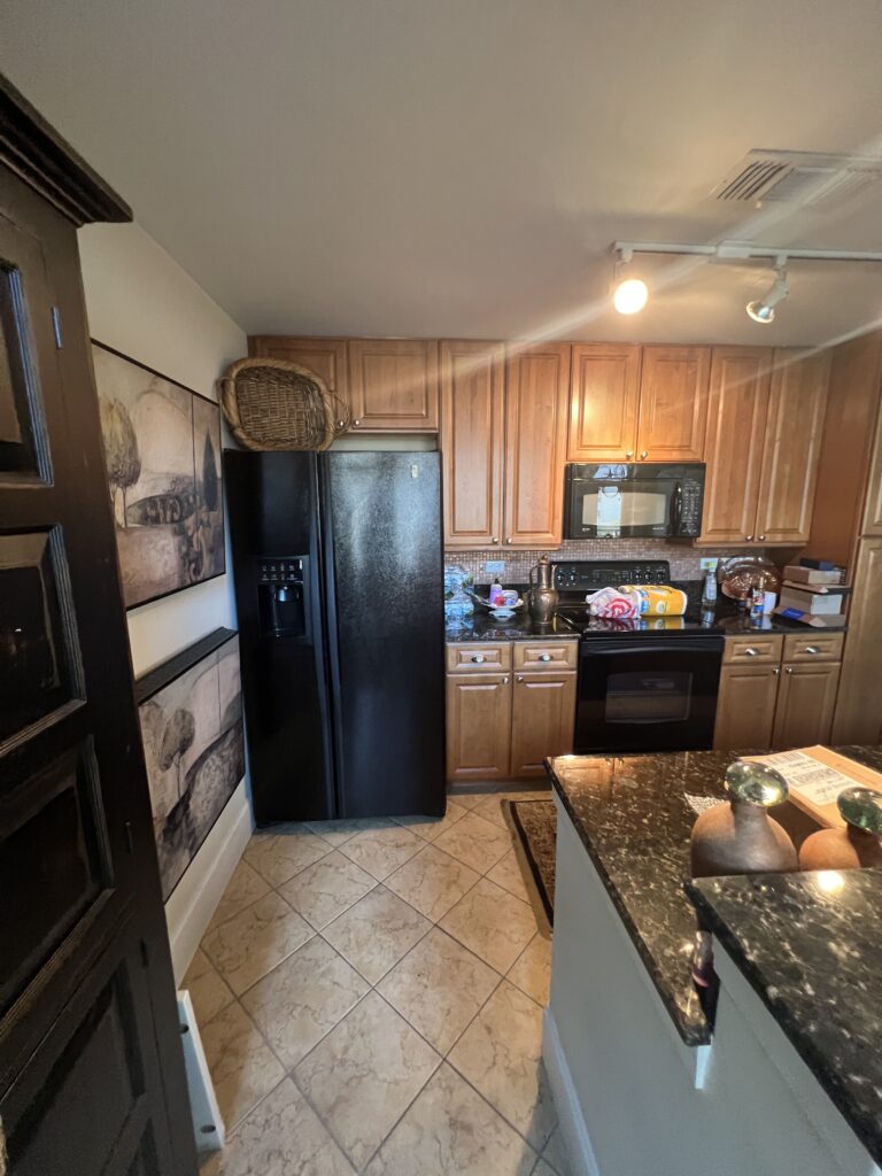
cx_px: 441
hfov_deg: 89.9
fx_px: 442
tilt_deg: -9.4
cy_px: 588
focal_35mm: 13
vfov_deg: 106.2
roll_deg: +0.8
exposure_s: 1/60
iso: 500
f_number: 1.8
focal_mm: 1.57
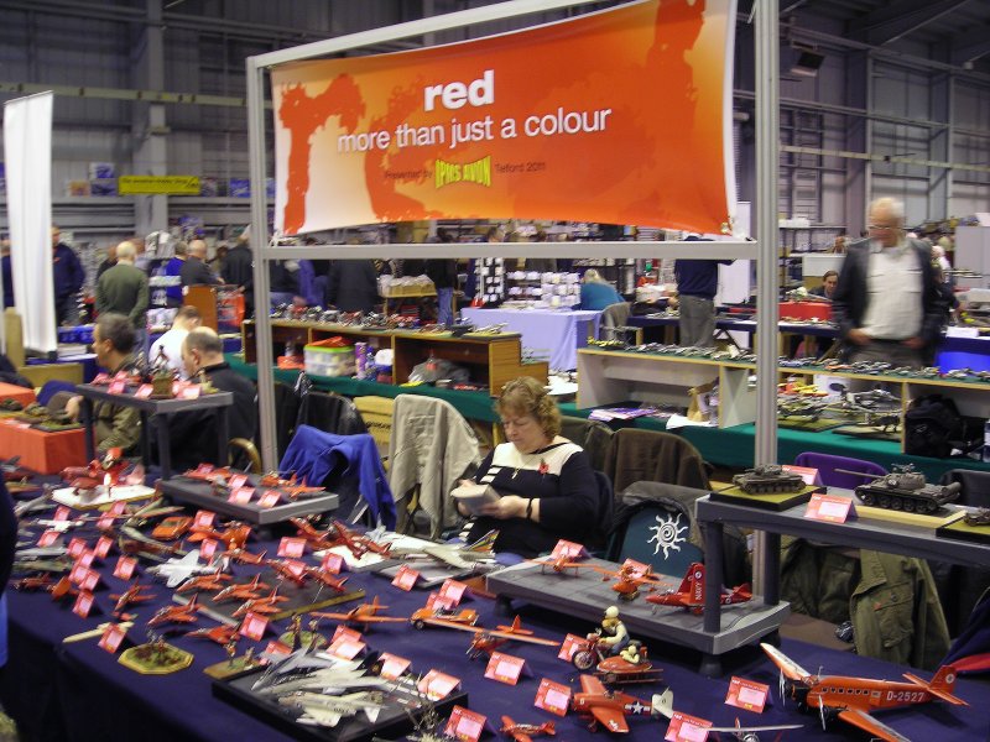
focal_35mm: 38
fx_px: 1087
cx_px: 495
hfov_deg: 49.0
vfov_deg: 37.7
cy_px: 371
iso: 79
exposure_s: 1/3.9
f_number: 3.2
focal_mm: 6.3
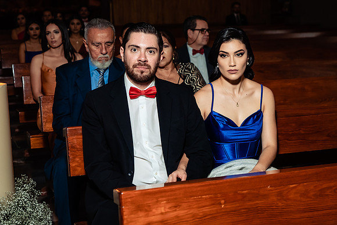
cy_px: 98
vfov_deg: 19.7
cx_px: 229
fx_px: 648
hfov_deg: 28.9
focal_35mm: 69
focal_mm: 51
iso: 1250
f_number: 4
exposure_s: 1/160
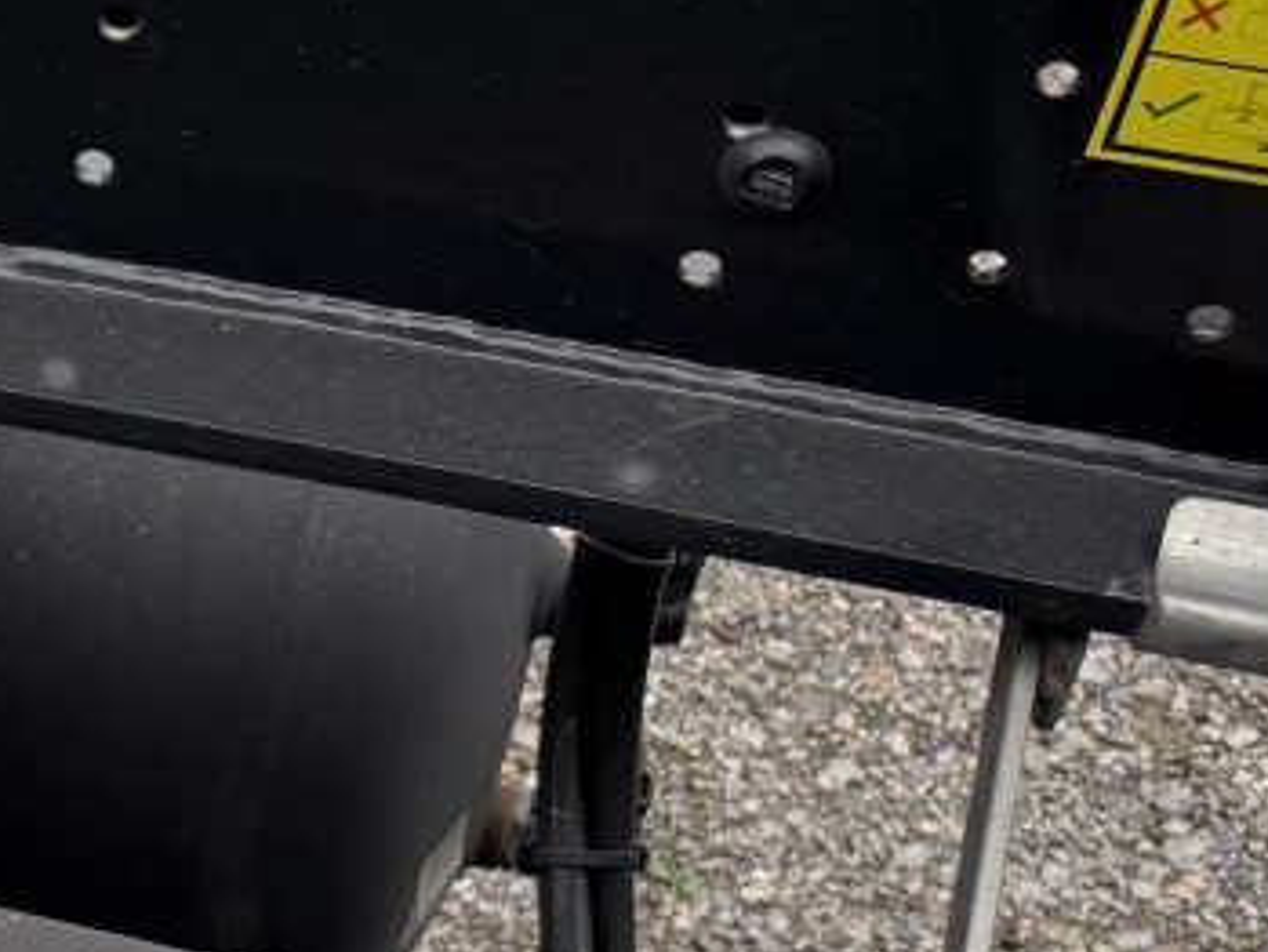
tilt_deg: -44.6
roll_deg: +0.5
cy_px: 959
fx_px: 3628
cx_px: -894
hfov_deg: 17.0
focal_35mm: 99
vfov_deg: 14.7
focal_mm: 6.76
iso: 64
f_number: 1.78
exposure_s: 1/242
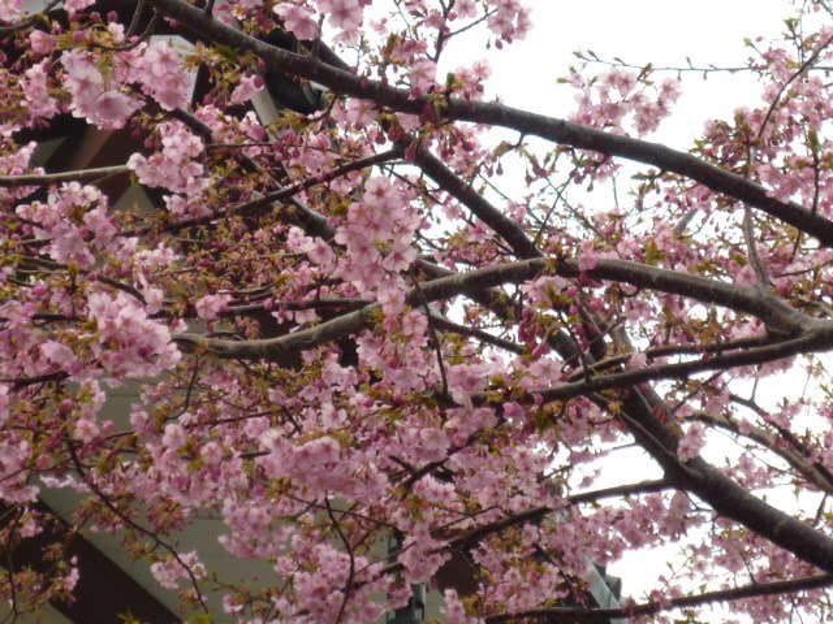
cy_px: 312
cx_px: 416
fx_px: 2406
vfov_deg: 14.8
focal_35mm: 100
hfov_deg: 19.6
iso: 200
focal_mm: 9.9
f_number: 4.5
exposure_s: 1/50
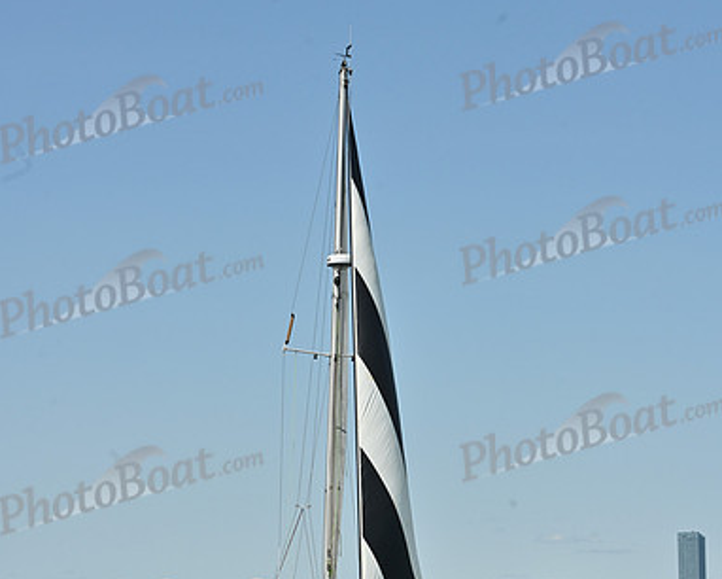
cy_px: 361
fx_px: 2587
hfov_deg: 15.9
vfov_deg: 12.7
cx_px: 362
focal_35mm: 121
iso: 320
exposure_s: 1/1000
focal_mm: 85
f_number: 11
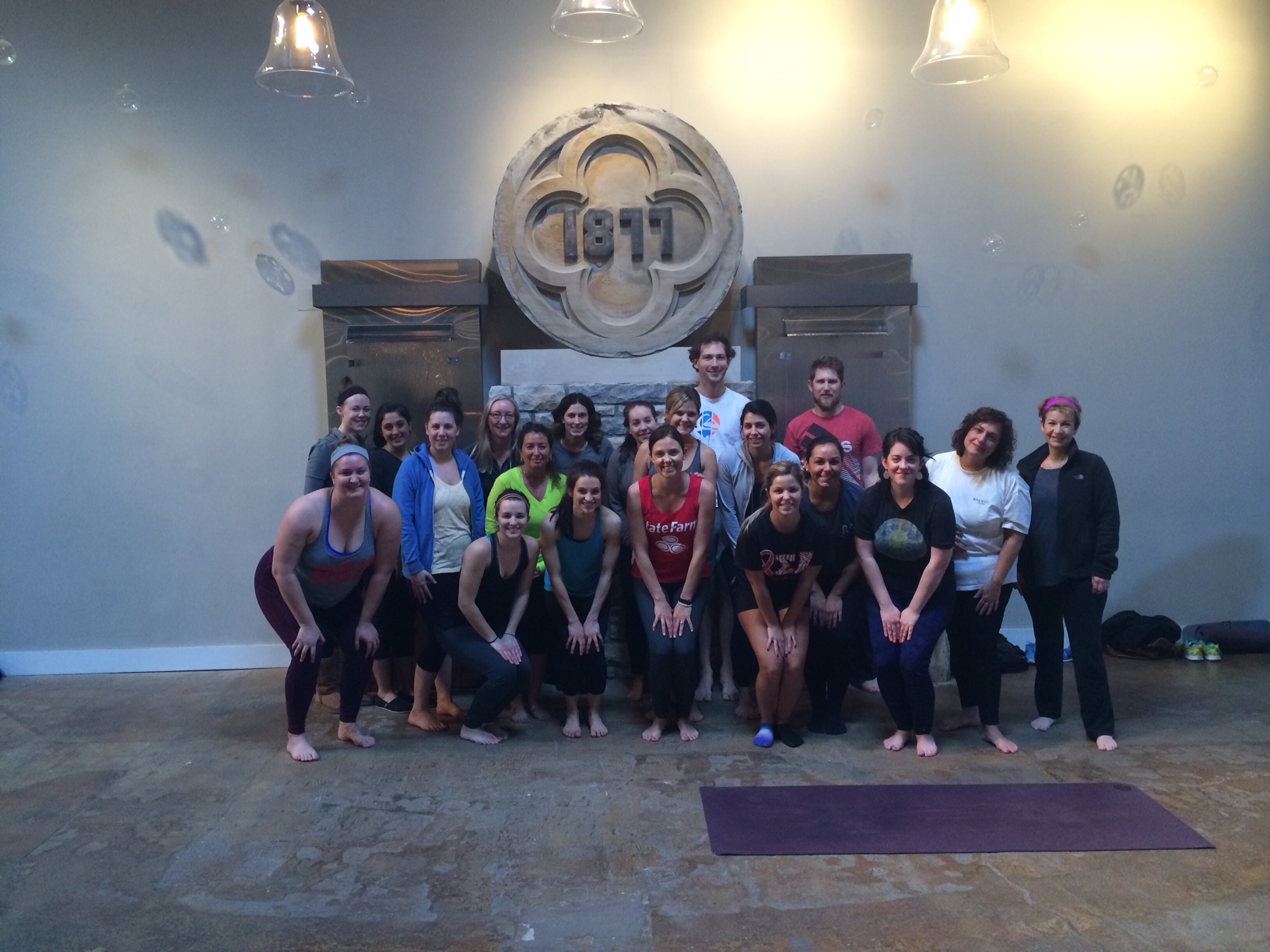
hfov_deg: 60.0
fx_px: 1101
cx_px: 635
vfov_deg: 46.8
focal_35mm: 30
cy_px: 476
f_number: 2.2
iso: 200
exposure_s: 1/30
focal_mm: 4.12
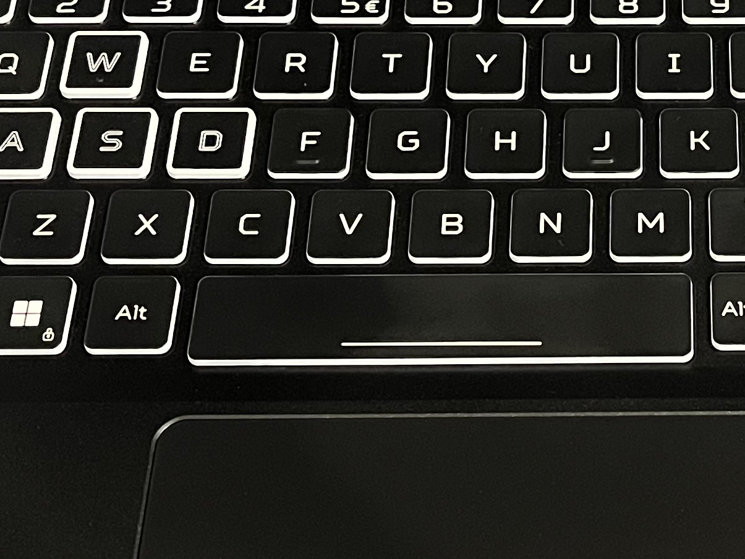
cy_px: 158
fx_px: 1873
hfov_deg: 21.9
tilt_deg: -56.7
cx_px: 694
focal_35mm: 87
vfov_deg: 16.9
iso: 640
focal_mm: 5.1
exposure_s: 1/29
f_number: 1.6
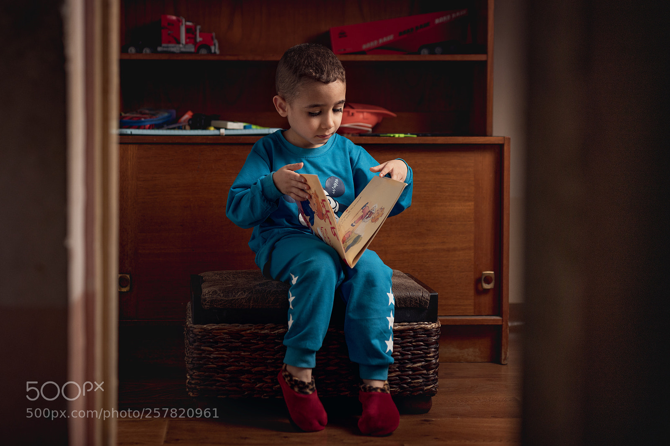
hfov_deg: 39.6
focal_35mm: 50
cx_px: 335
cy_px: 223
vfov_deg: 27.0
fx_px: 930
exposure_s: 1/1000
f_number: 2
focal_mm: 50
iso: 125
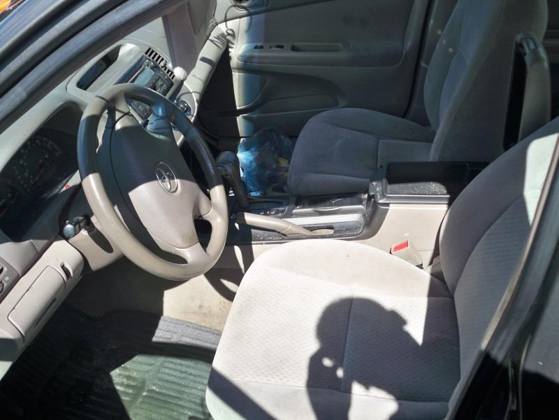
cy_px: 210
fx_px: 565
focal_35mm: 35
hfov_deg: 52.6
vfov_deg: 40.7
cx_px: 280
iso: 80
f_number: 3.1
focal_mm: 6.3
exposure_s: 1/400
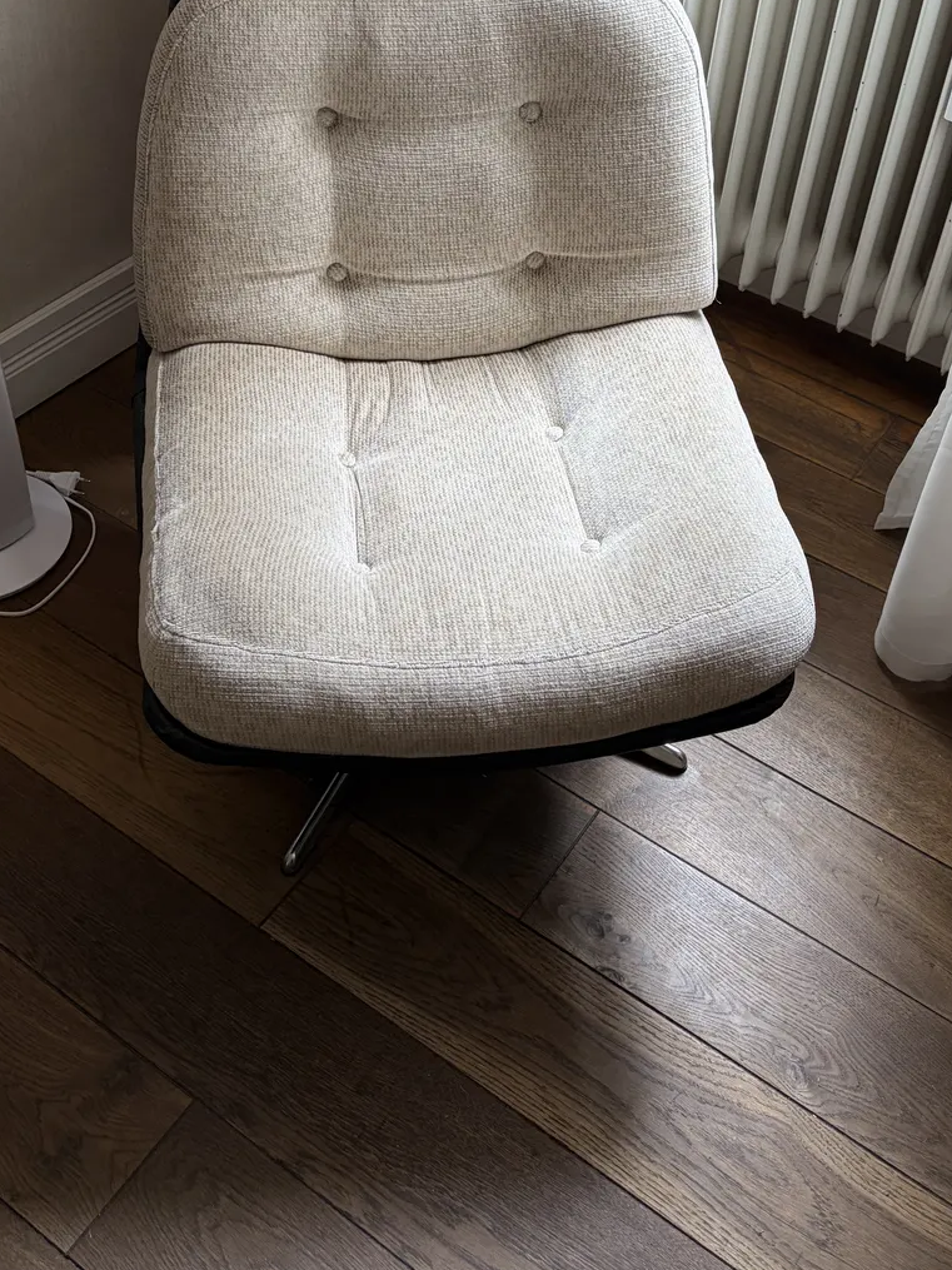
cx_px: 500
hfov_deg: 35.1
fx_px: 1504
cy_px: 398
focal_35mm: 41
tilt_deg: -43.3
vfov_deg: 44.9
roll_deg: -5.5
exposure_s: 1/122
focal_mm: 5.96
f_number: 1.6
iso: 100
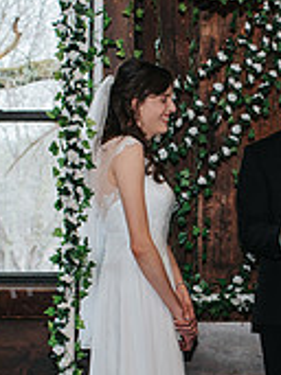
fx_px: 1636
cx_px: 236
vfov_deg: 13.0
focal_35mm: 151
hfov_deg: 9.8
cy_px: 289
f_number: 3.2
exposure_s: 1/200
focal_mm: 35
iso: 1000
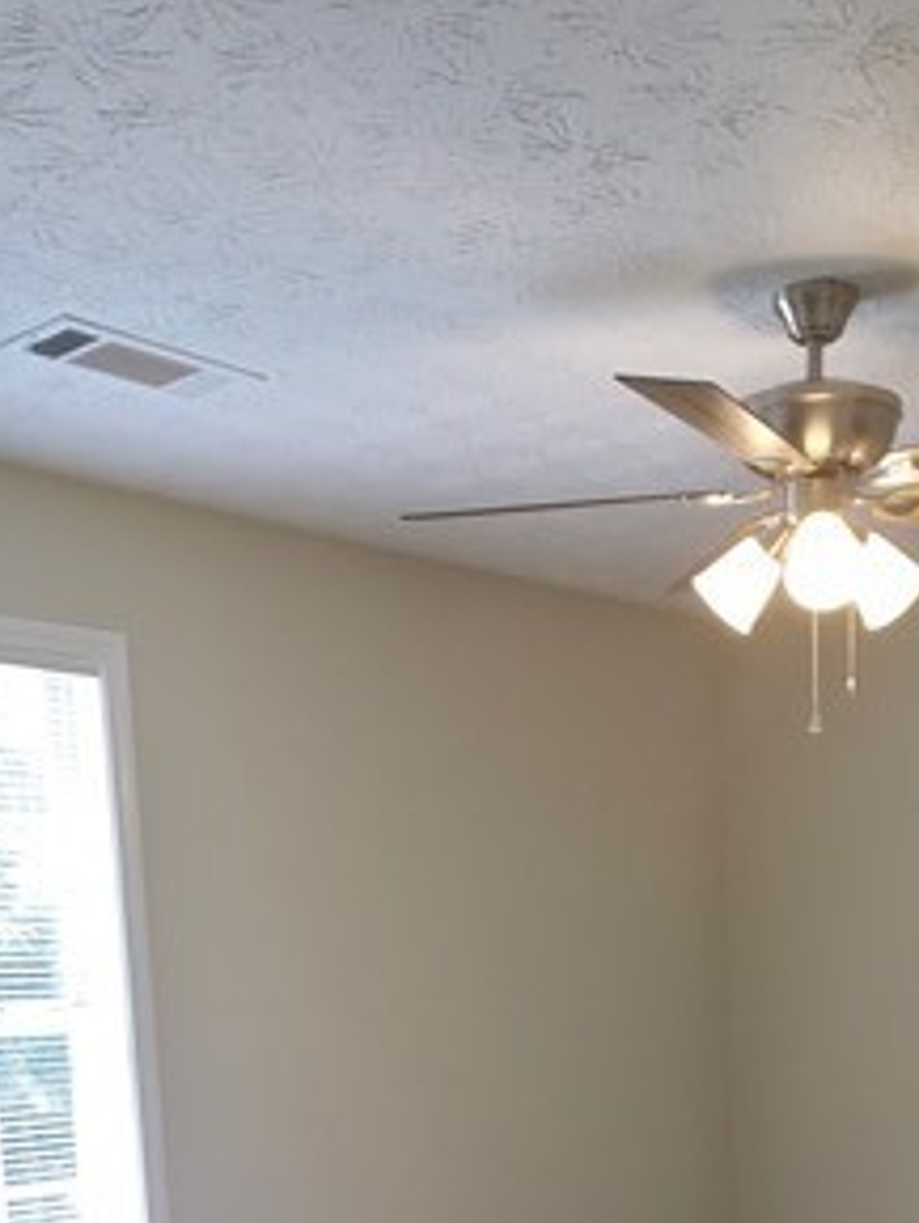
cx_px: 584
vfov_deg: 36.6
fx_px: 1627
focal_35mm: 46
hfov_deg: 31.4
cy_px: 1253
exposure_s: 1/60
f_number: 1.9
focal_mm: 2.2
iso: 64
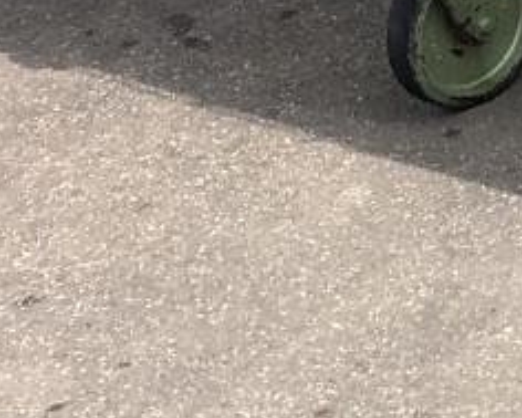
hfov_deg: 9.4
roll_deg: +2.2
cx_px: 1486
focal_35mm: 167
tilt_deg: -14.5
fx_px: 2581
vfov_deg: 8.8
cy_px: -387
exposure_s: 1/1021
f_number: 1.8
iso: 20
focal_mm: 4
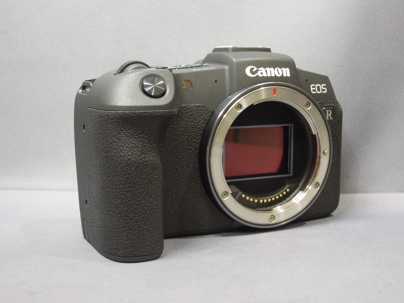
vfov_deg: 26.6
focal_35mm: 55
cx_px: 202
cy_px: 152
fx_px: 642
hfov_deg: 34.9
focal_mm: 9.9
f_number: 3.5
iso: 400
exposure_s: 1/20
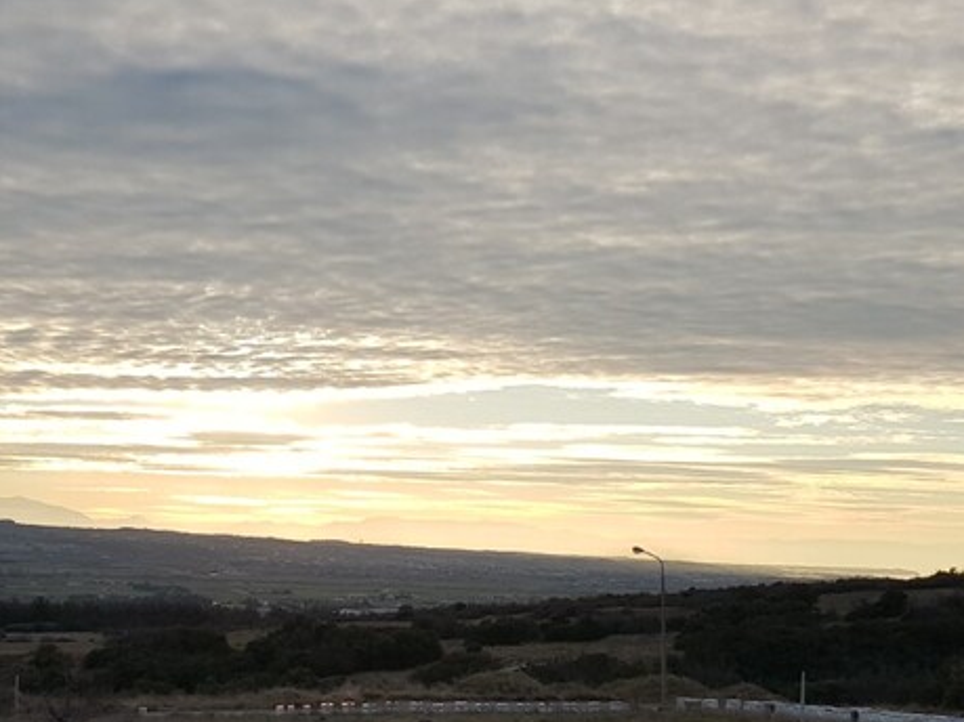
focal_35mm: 58
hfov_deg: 33.1
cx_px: 365
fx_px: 1615
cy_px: 596
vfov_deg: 24.7
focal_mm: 4.3
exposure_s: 1/1316
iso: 40
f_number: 1.7
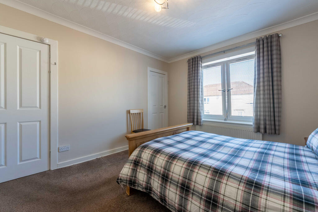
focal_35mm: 14
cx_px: 159
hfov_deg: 104.2
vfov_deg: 81.3
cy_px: 106
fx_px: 124
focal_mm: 14
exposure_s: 1/30
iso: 200
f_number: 7.1
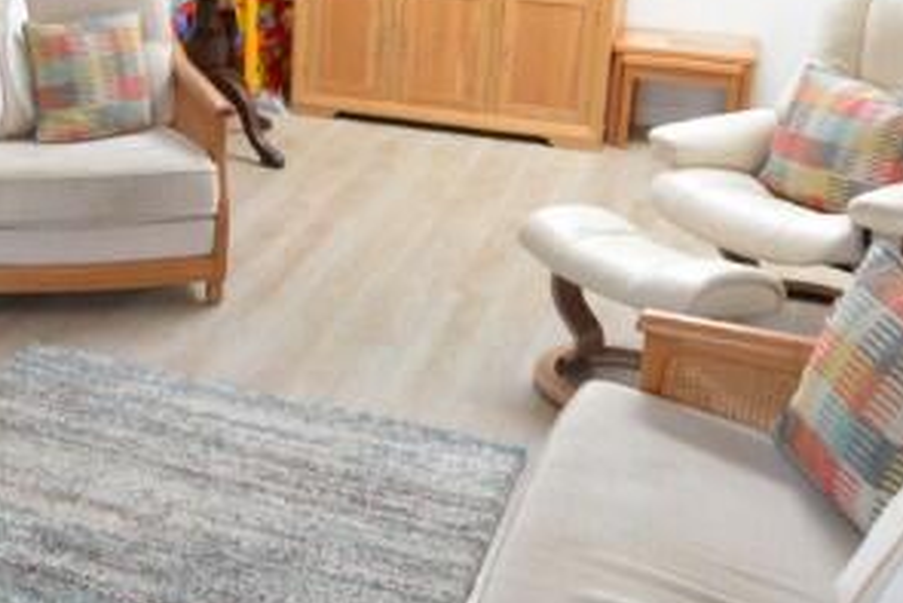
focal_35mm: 52
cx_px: 187
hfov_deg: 36.9
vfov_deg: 25.5
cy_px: 116
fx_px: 1305
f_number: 8
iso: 400
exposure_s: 1/13
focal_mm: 10
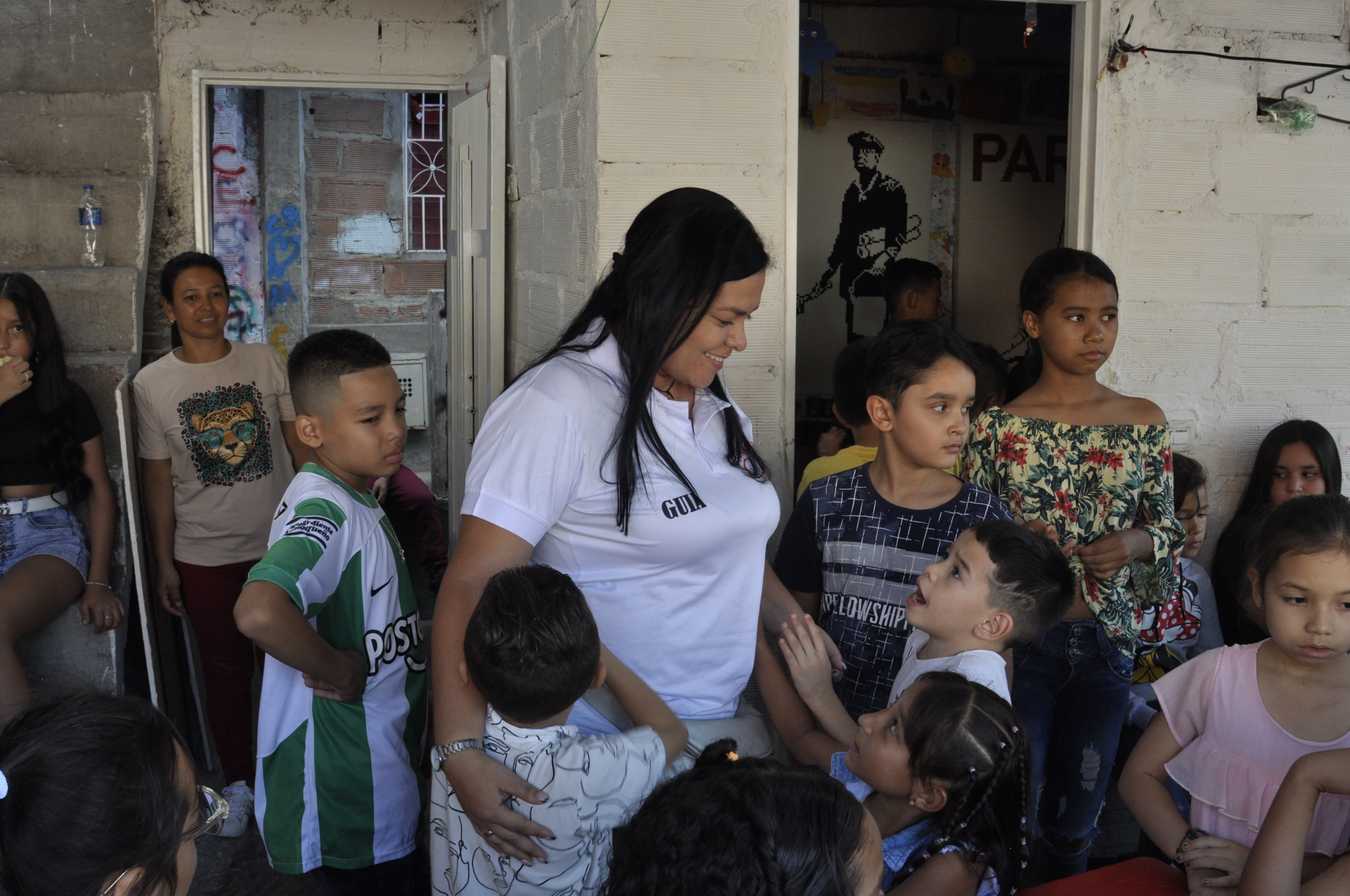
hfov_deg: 53.2
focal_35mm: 36
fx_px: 1348
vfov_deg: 36.8
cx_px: 675
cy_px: 448
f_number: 9
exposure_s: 1/100
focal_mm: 24
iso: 640
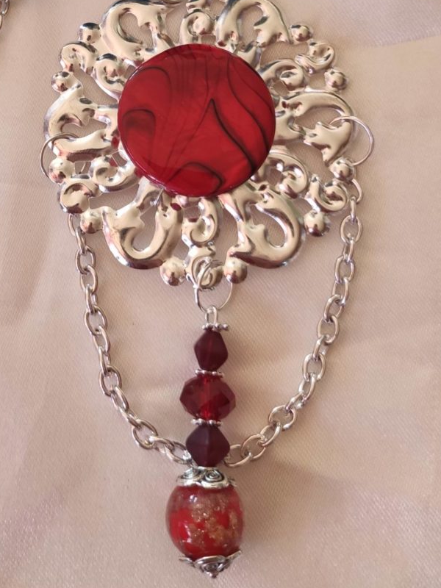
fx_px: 883
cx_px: 57
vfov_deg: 34.4
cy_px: 37
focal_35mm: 52
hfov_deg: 27.2
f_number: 1.75
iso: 376
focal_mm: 4.77
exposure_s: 1/50
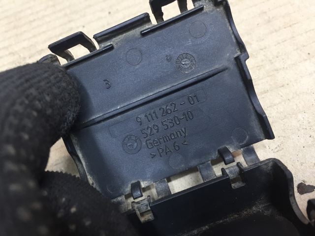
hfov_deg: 61.7
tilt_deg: -58.4
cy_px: 118
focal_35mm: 29
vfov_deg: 48.2
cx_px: 158
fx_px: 264
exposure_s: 1/33
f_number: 2.2
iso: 100
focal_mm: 4.15
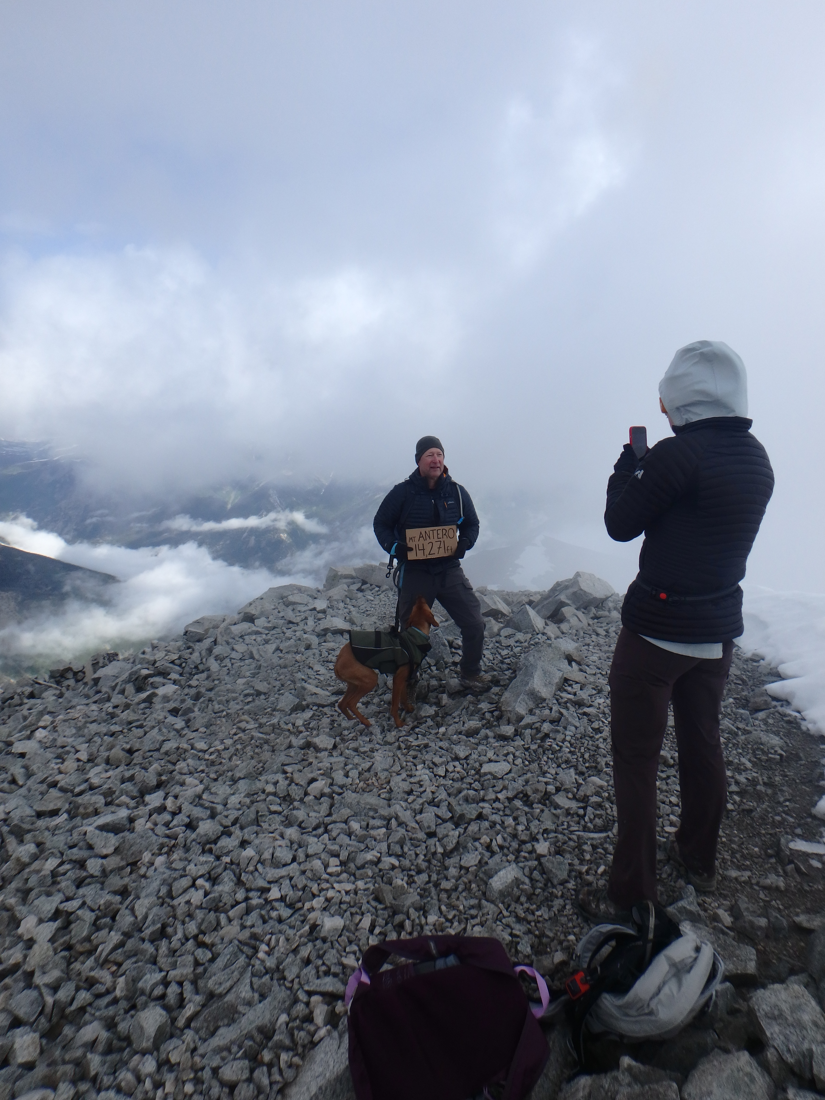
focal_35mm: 21
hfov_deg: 63.4
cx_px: 412
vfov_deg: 79.0
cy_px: 550
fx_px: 667
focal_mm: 3.7
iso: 125
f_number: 3.5
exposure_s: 1/1250
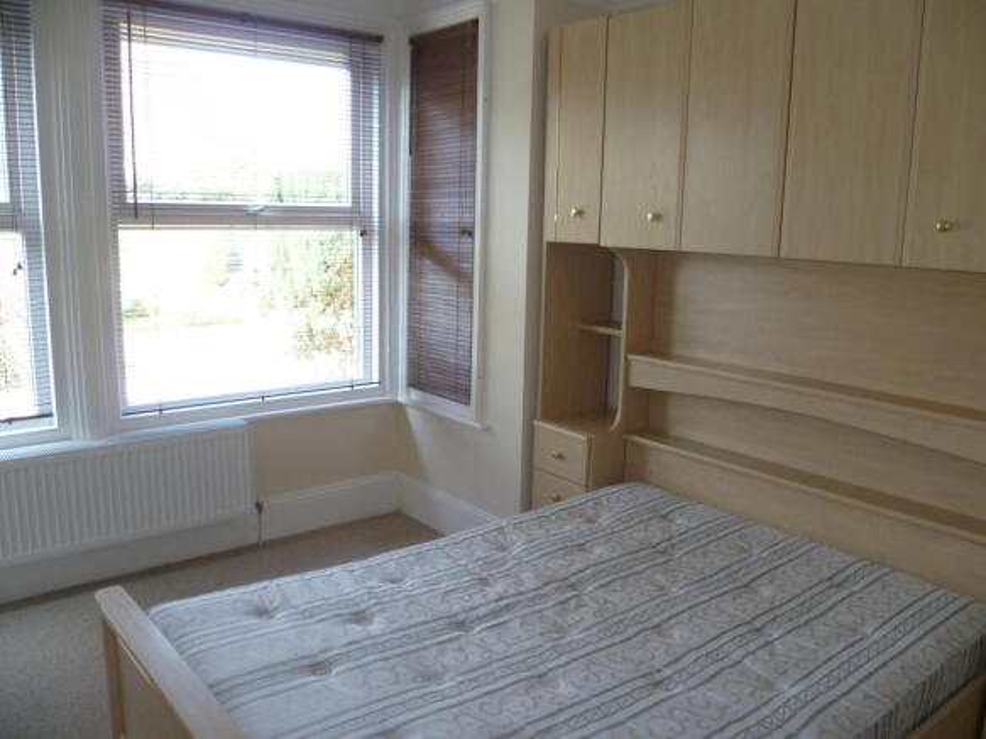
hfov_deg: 63.5
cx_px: 493
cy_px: 370
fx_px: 797
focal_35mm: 28
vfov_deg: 49.7
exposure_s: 1/30
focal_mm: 5
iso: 100
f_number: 2.8
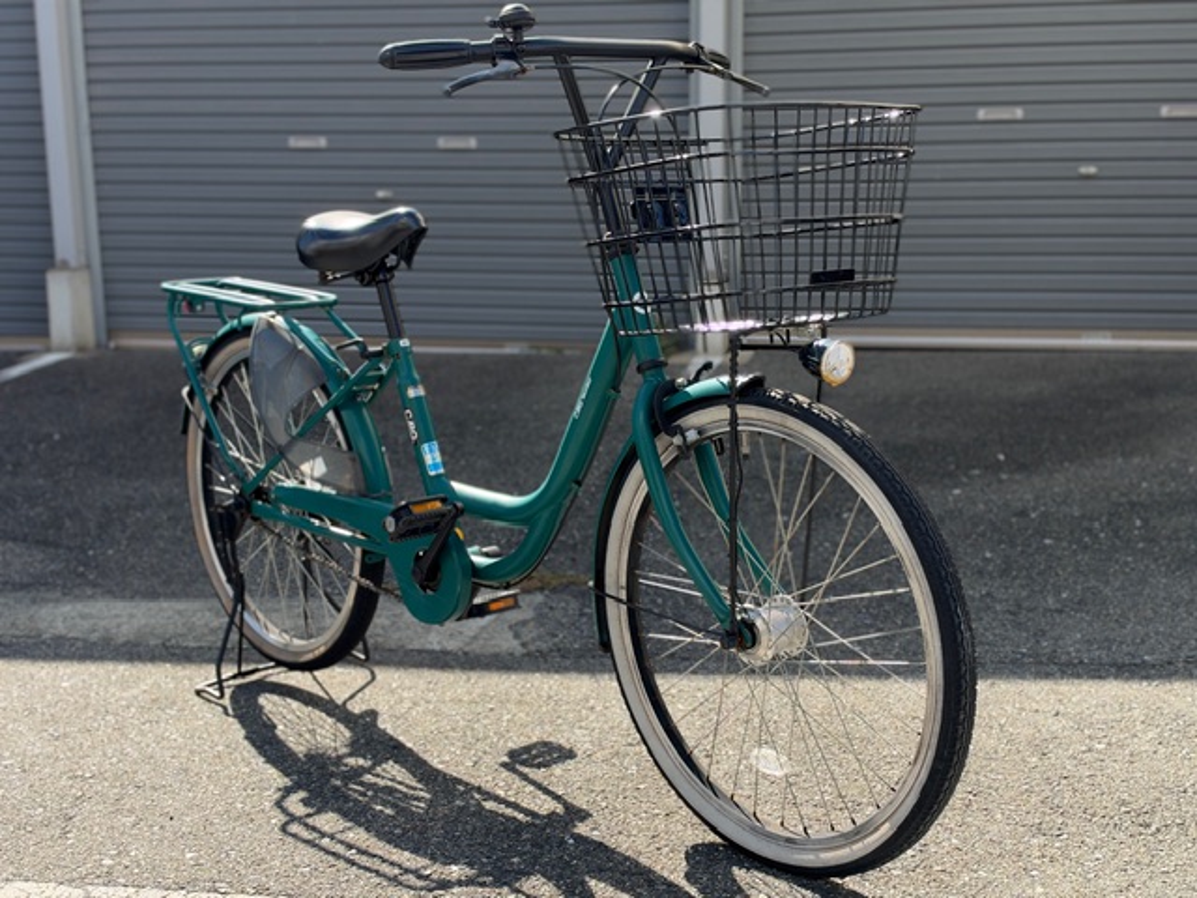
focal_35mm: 48
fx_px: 1660
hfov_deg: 39.7
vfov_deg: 30.3
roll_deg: +1.5
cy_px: 449
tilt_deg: -11.0
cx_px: 598
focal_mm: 6.93
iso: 64
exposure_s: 1/1656
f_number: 1.8
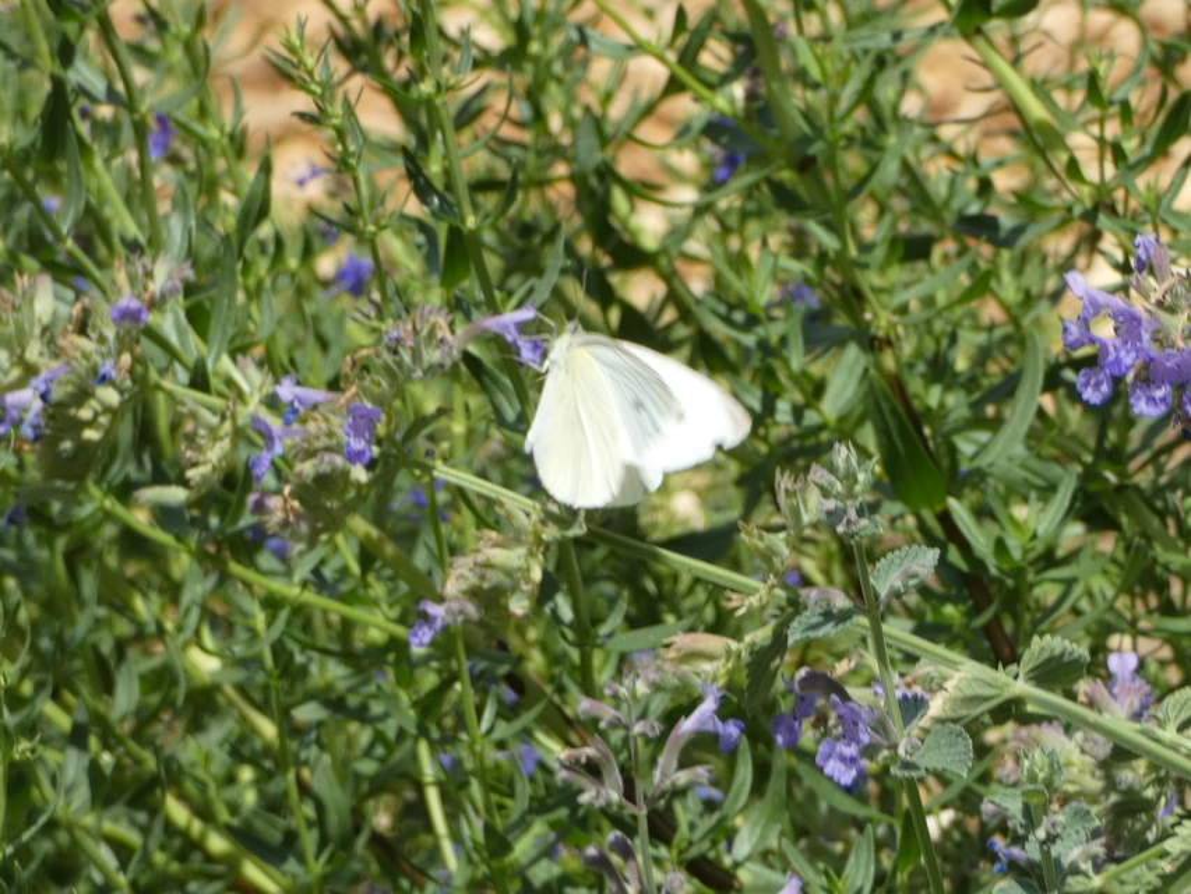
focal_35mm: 205
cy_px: 447
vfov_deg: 7.2
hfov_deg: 9.7
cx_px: 596
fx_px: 7054
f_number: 5.5
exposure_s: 1/160
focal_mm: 36.8
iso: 80
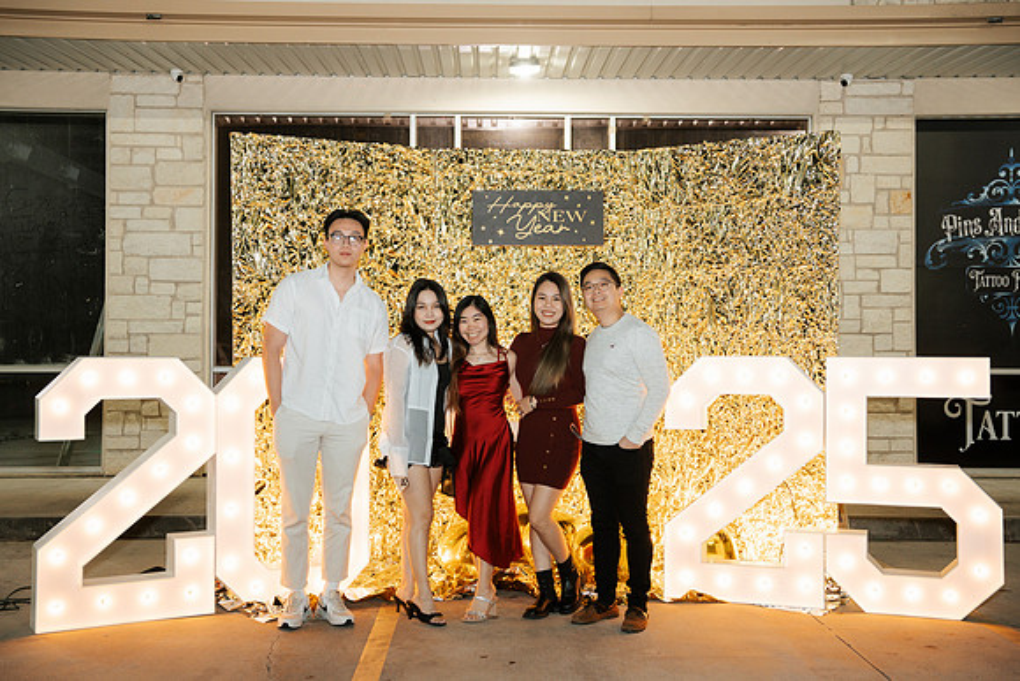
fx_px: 1213
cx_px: 510
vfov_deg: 31.3
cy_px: 340
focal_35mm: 43
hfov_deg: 45.6
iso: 1000
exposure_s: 1/160
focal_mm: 41.6
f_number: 2.8
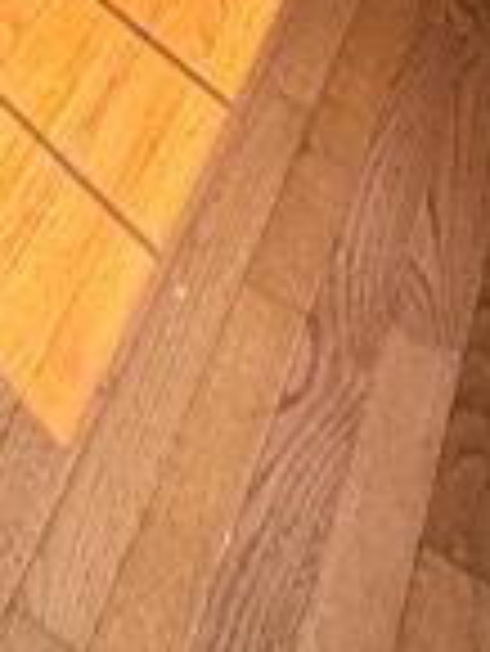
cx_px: -252
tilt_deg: -10.2
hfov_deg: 17.8
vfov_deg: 16.7
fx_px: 1395
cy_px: -769
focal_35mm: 74
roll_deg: -0.9
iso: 80
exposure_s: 1/99
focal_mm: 2.22
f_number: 2.2
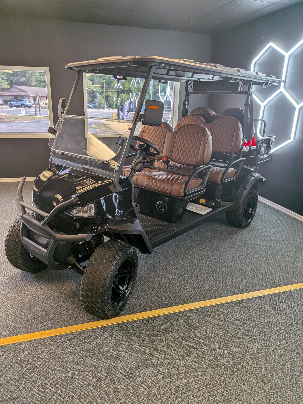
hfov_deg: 56.8
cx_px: 152
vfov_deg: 71.6
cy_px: 202
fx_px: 280
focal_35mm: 24
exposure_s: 1/331
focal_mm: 4.53
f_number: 1.7
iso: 227
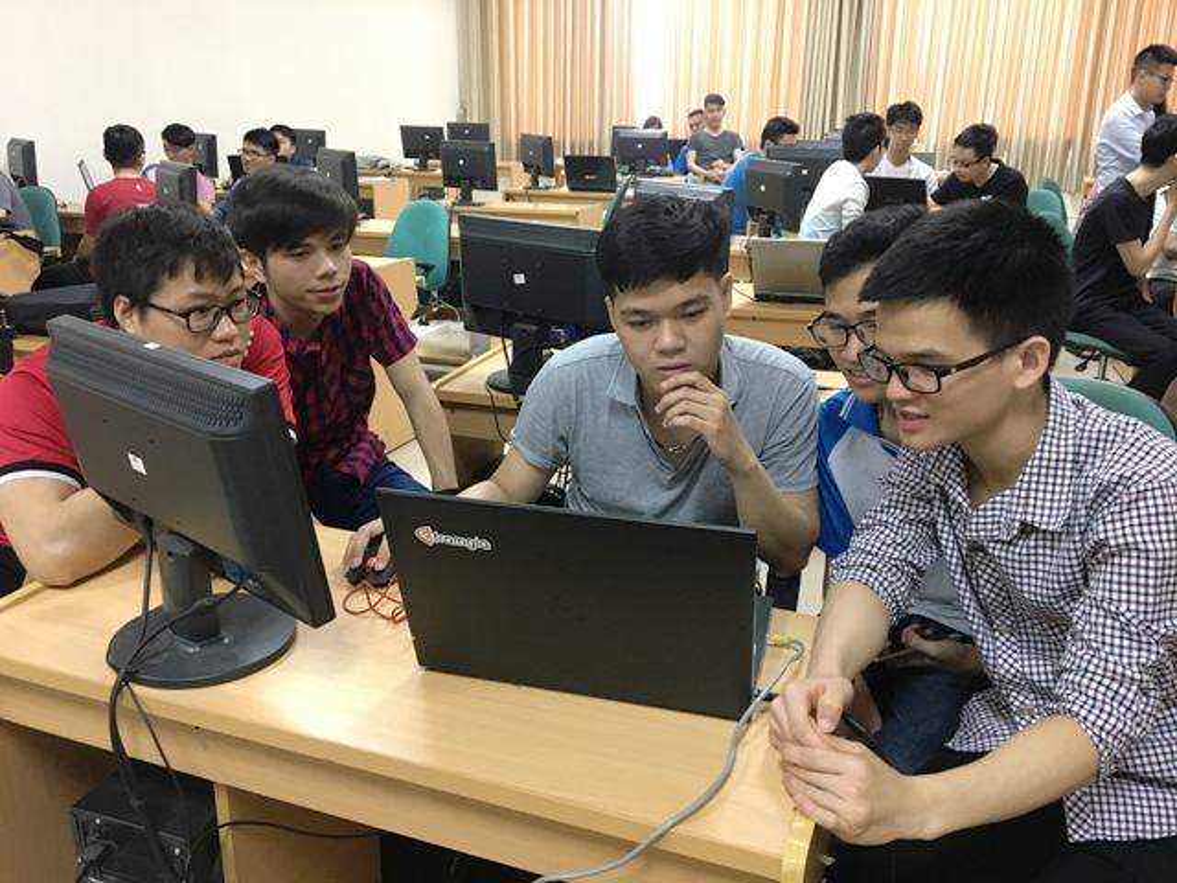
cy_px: 442
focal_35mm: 29
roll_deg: -0.3
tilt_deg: -18.3
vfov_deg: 48.2
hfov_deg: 61.7
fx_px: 986
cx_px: 588
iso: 200
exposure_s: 1/20
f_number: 2.2
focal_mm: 4.15
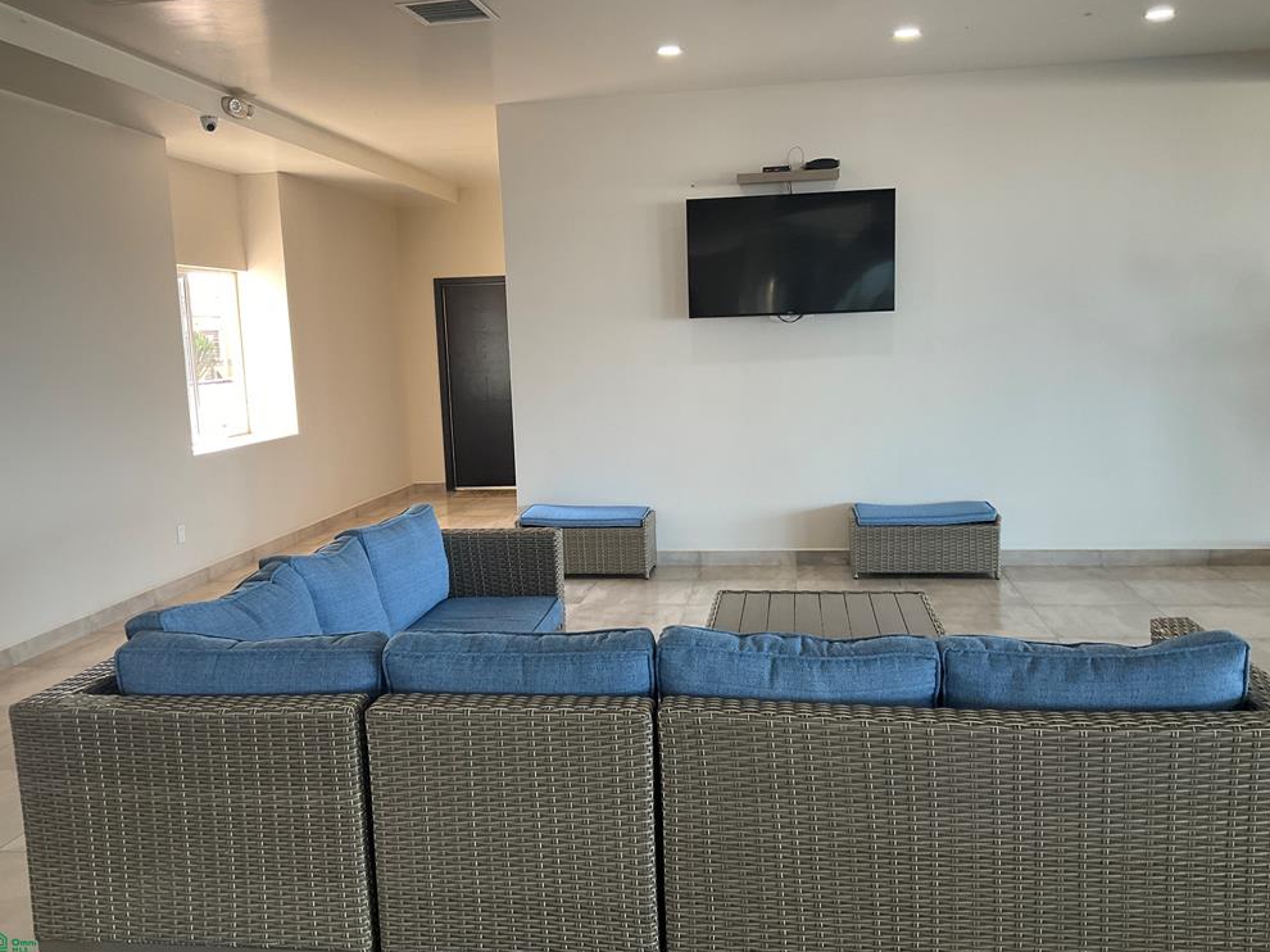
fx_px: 1100
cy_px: 467
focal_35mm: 30
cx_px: 636
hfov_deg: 60.0
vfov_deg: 46.8
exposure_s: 1/100
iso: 64
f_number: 1.8
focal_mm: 3
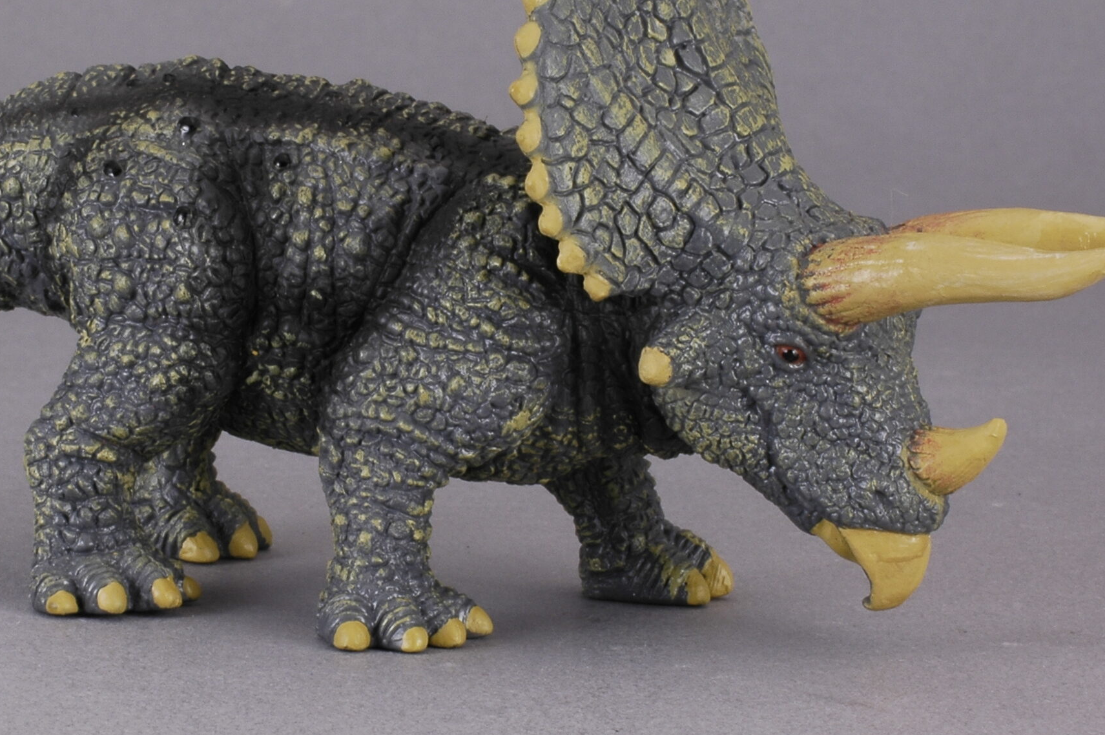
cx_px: 352
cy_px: 246
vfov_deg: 5.5
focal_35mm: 250
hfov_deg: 8.2
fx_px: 7664
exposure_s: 1/100
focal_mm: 95
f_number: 32
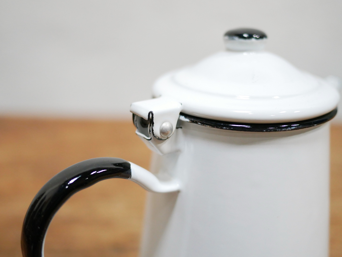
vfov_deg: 34.4
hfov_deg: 44.8
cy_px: 128
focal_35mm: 42
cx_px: 168
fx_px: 415
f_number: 1.7
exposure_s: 1/60
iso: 1250
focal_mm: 20
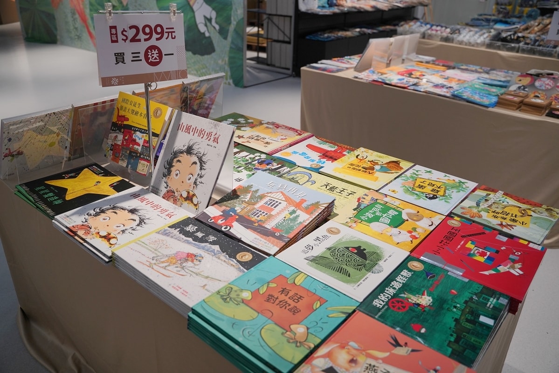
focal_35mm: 28
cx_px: 280
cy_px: 186
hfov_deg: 65.5
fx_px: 435
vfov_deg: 46.4
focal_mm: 28
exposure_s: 1/160
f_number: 4
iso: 500
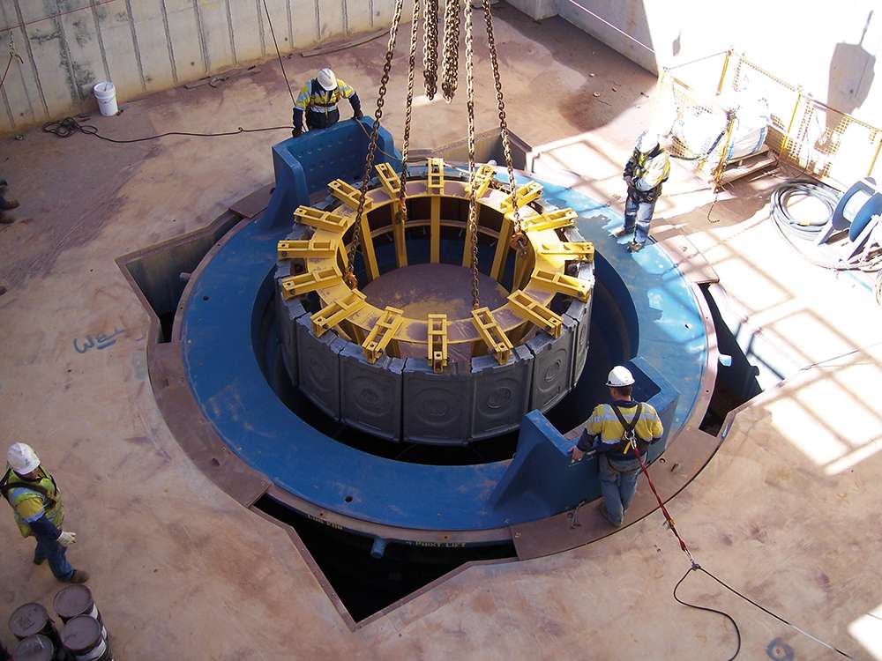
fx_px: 917
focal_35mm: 36
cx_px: 441
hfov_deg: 51.4
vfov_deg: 39.7
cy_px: 330
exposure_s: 1/250
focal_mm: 6
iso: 80
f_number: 3
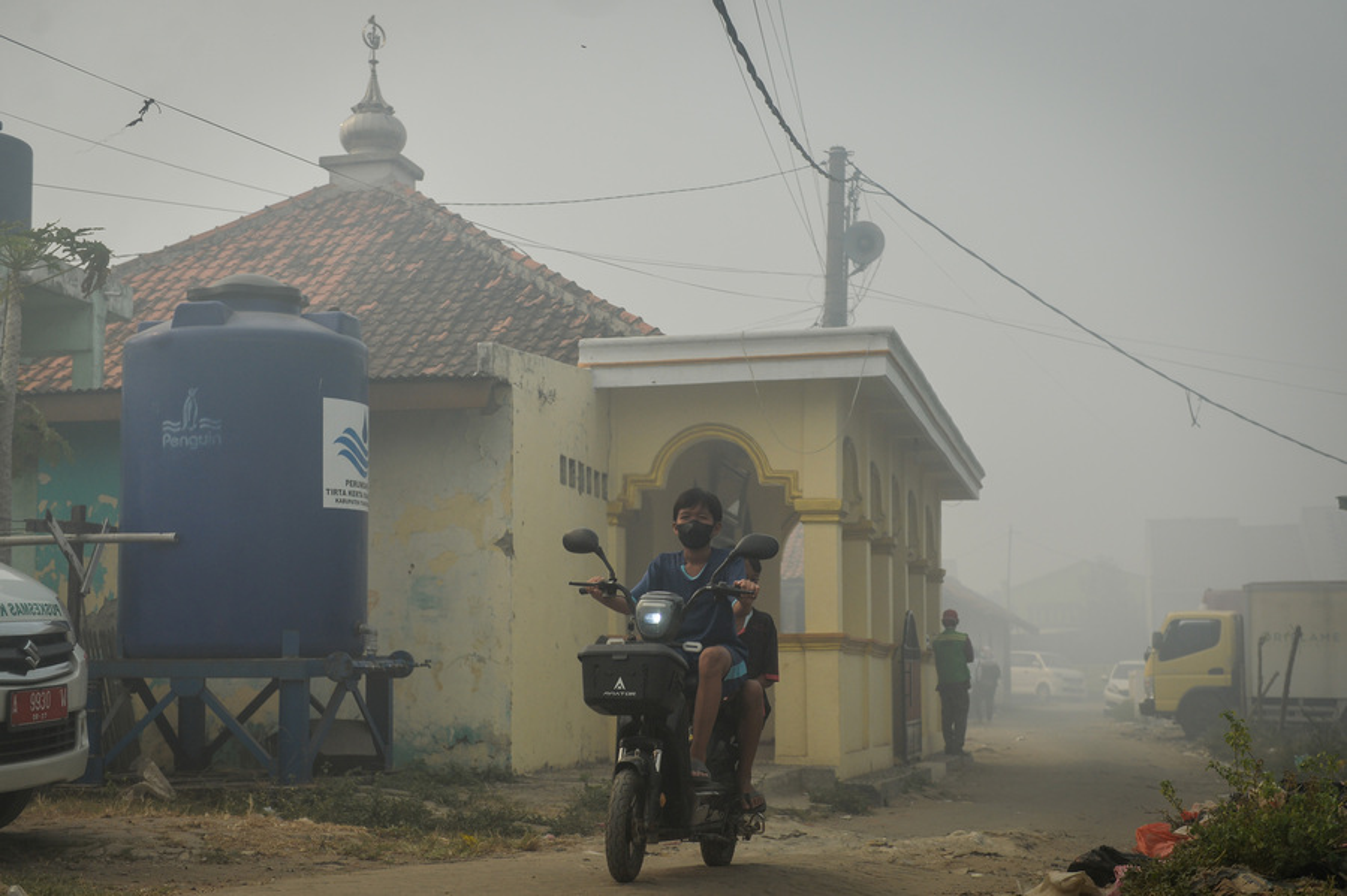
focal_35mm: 52
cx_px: 674
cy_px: 448
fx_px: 1945
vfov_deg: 26.0
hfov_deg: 38.2
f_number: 3.5
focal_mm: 52
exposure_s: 1/8000
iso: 200
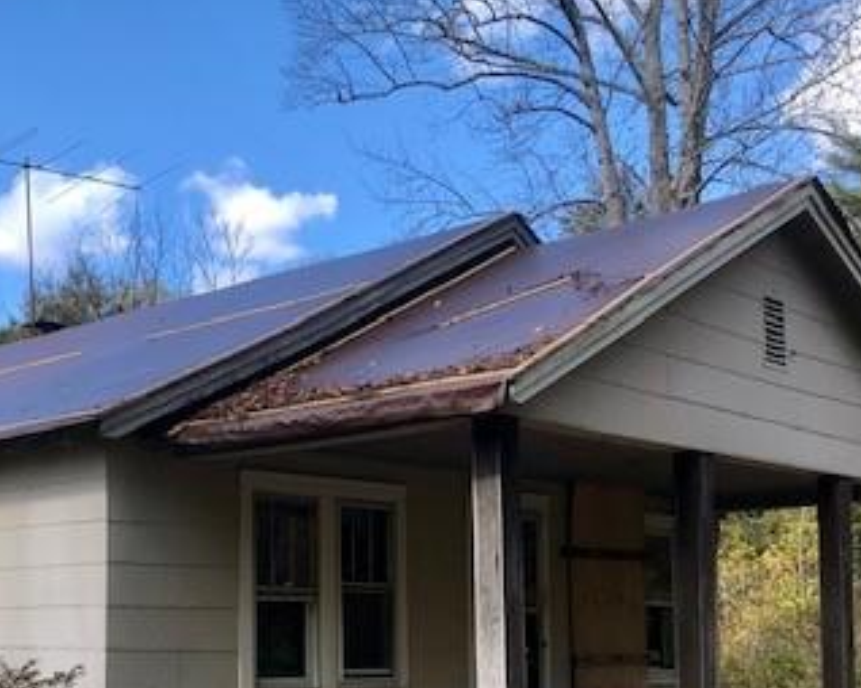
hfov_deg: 33.5
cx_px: 211
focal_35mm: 55
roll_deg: +0.9
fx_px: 1401
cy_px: 539
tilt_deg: +6.2
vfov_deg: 27.1
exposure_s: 1/750
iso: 20
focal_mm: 3.99
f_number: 1.8
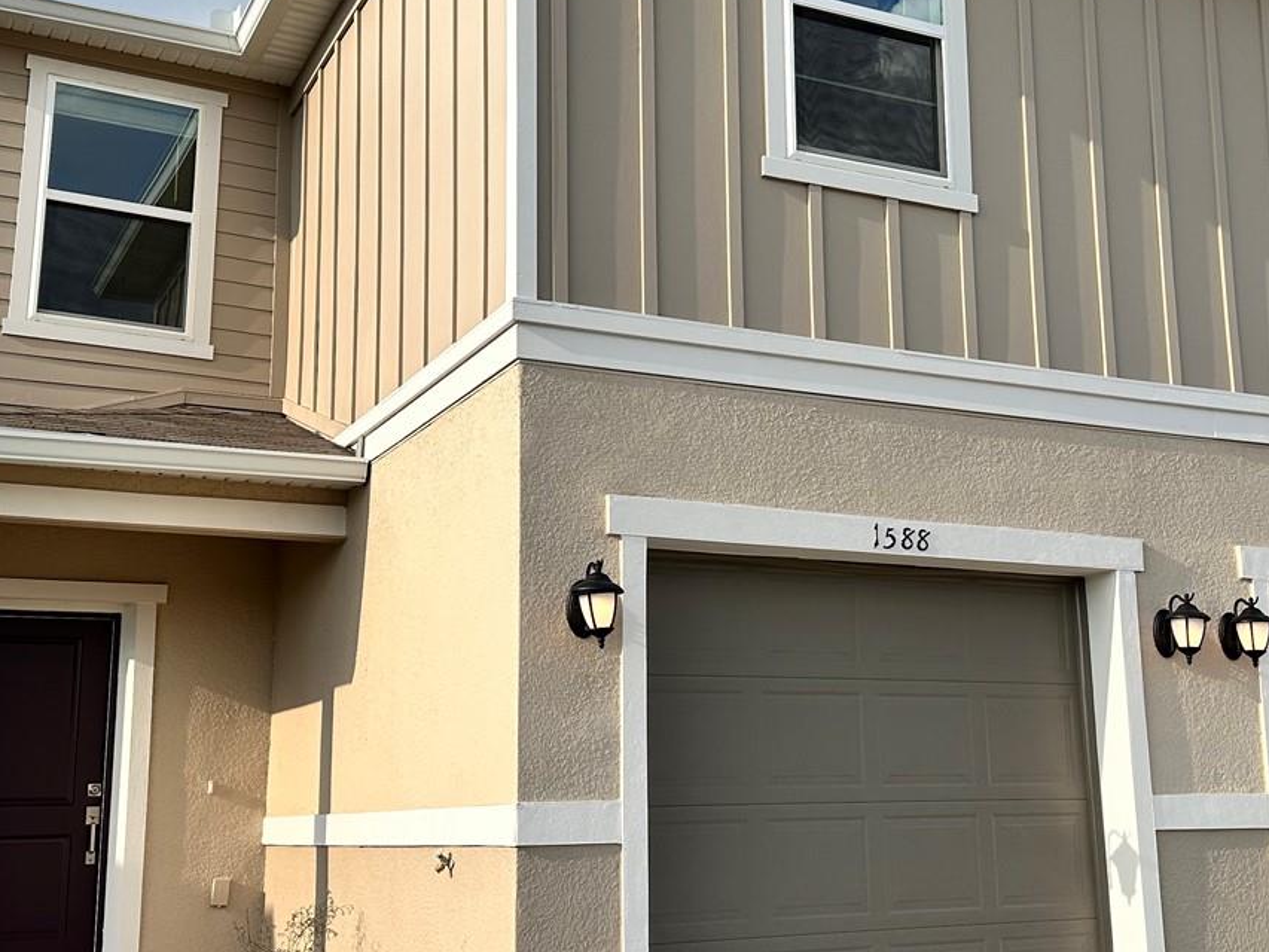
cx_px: 748
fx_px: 1650
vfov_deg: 32.2
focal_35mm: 45
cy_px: 467
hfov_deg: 41.9
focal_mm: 6.86
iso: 80
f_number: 1.78
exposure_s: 1/3247
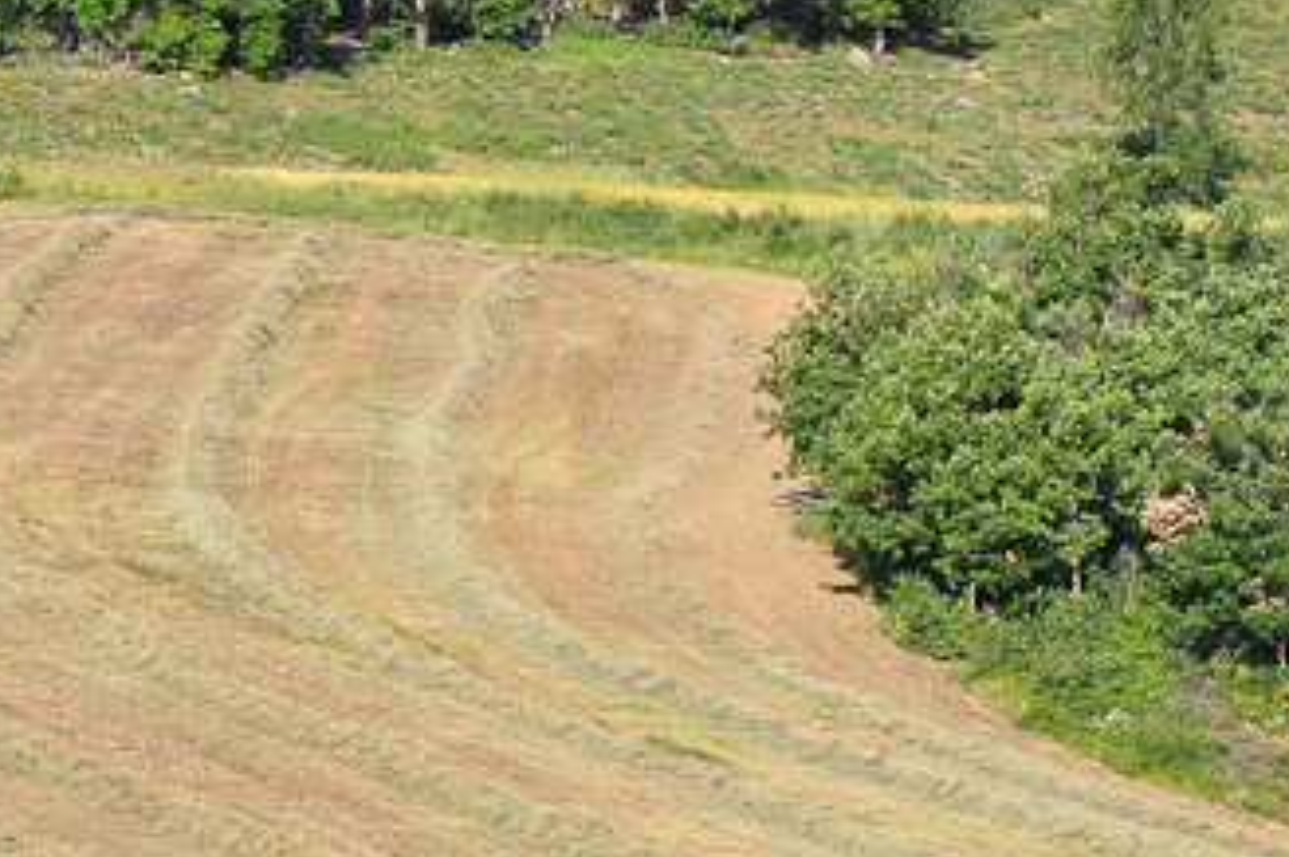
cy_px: 881
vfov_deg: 4.4
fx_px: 11053
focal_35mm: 309
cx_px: 79
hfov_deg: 6.7
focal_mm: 66
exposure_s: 1/320
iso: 200
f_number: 10
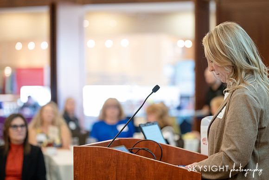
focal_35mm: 123
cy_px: 90
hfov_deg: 16.6
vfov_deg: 11.1
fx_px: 921
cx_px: 134
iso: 3200
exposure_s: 1/320
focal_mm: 120
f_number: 2.8
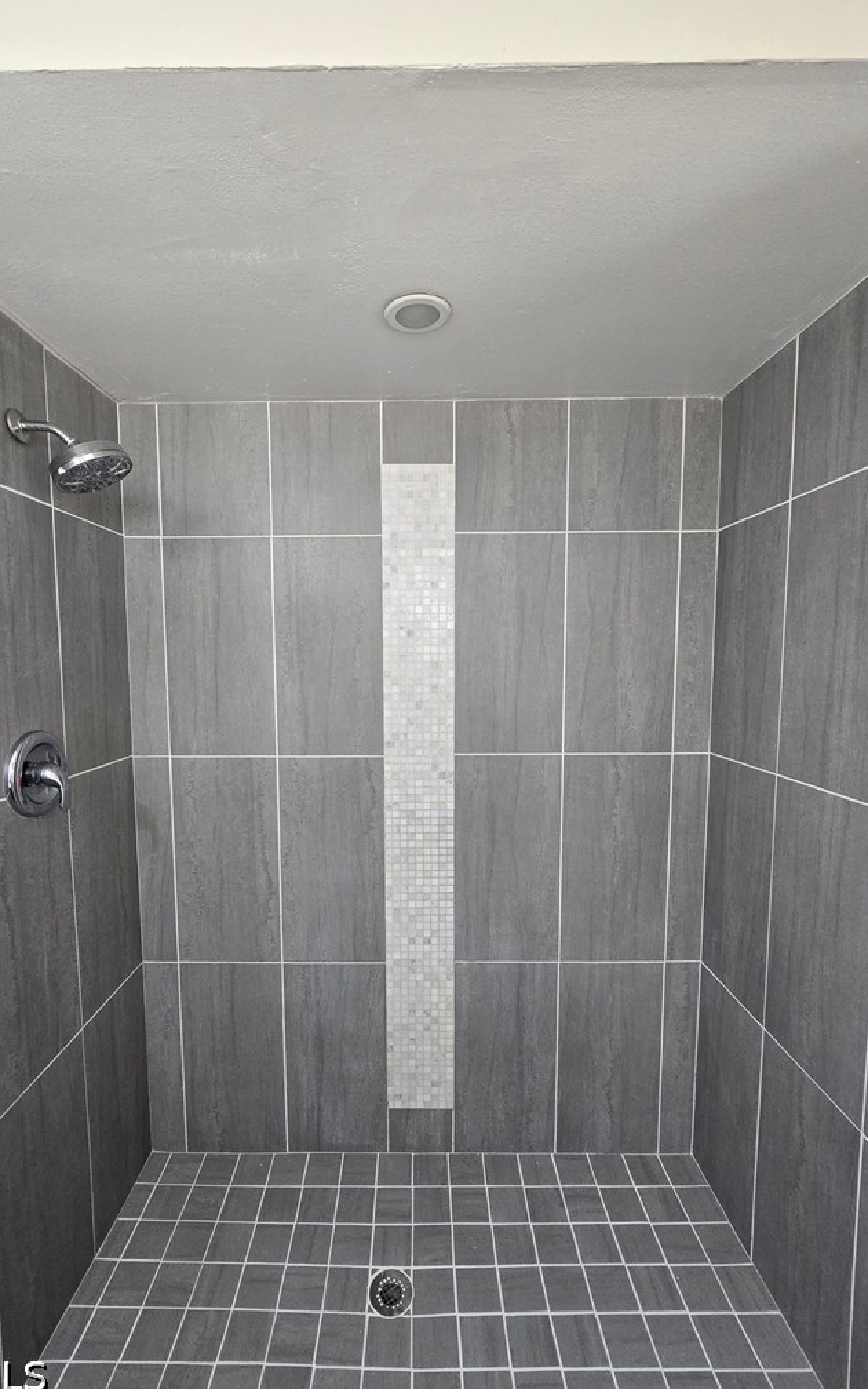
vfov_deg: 105.3
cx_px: 404
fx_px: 530
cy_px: 703
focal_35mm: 14
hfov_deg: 78.5
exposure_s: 1/60
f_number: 2.2
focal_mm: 2.2
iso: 320
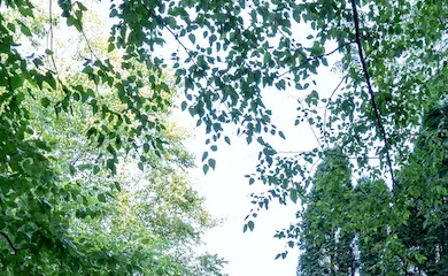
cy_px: 450
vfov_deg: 20.3
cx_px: 377
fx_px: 620
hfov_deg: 37.8
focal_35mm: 51
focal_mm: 14
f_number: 8
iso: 400
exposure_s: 1/20
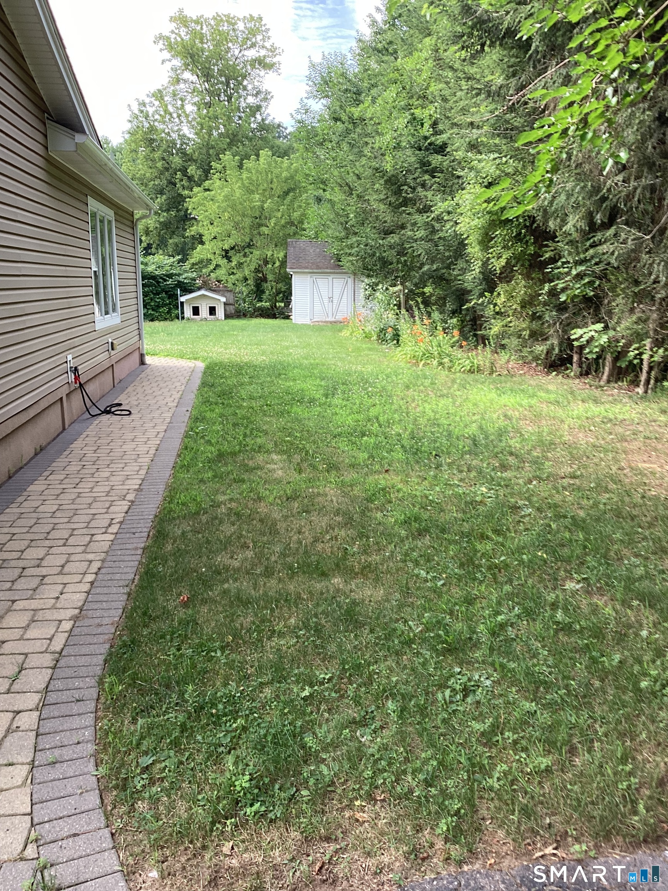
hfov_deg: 45.4
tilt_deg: -17.6
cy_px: 446
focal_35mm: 31
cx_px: 334
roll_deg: +0.7
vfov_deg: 58.4
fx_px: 798
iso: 25
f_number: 2.4
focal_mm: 3.3
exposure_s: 1/124
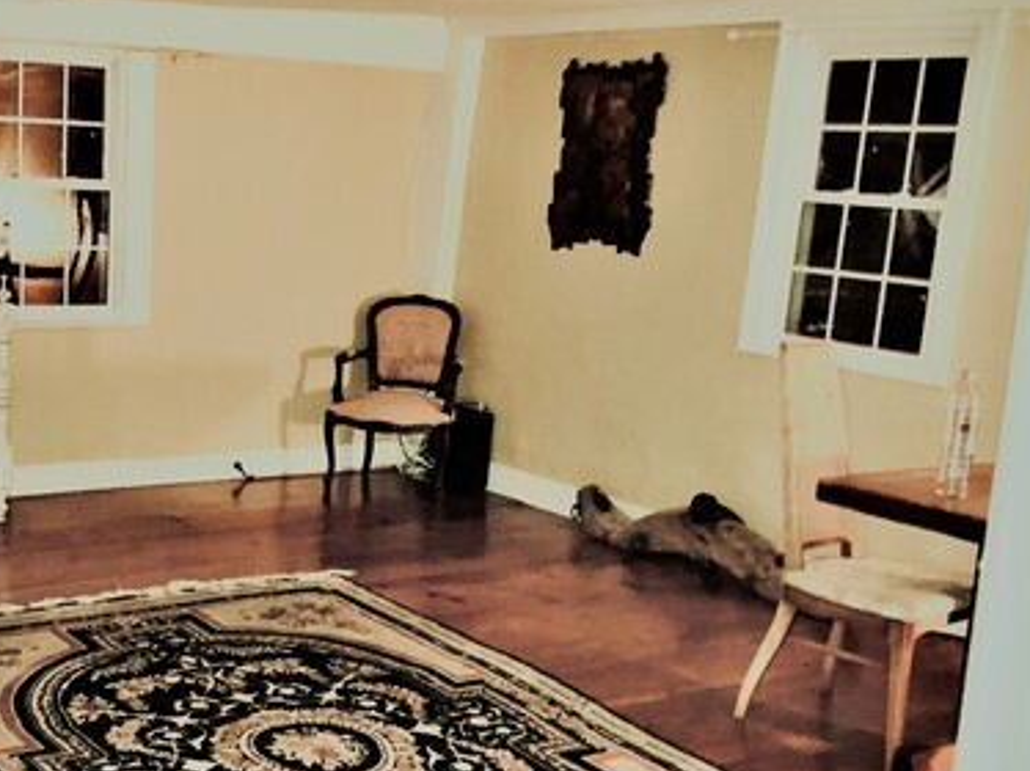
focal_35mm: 50
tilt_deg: -13.6
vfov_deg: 29.0
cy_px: 452
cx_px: 258
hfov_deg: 37.3
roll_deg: -3.5
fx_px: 1487
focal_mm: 3.99
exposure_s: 1/4
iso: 250
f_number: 1.8
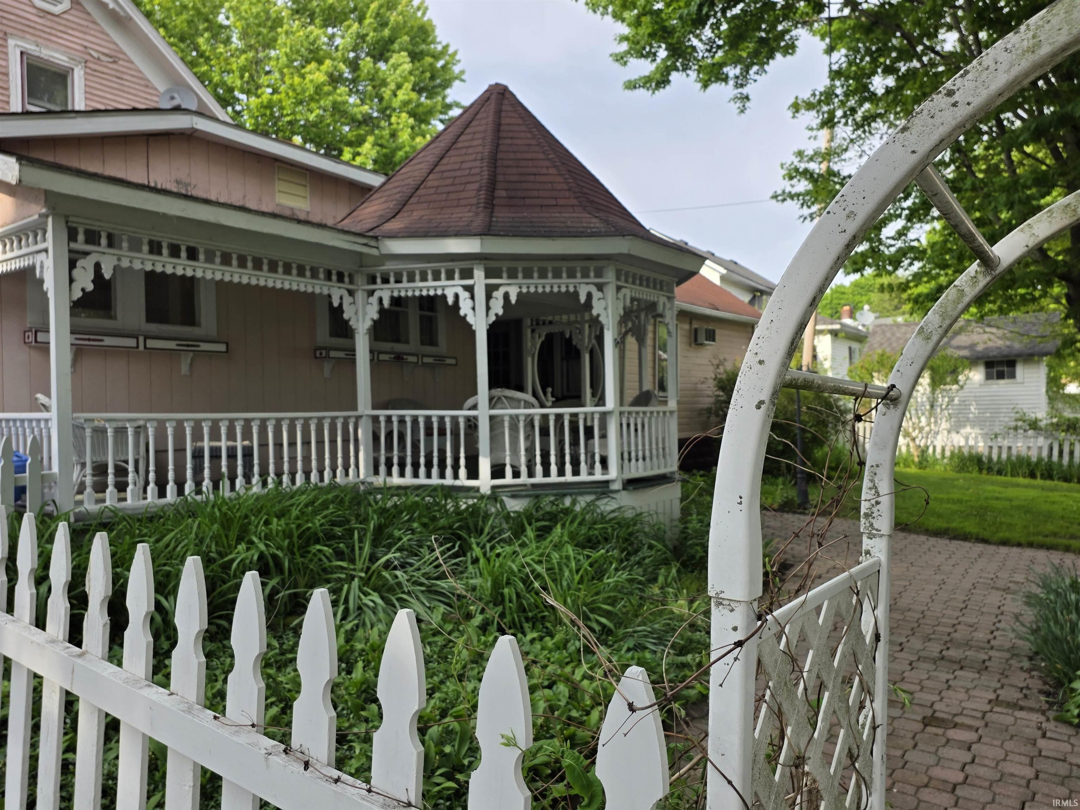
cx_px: 540
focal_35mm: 23
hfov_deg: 73.9
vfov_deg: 58.9
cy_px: 405
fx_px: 718
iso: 80
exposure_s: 1/2921
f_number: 1.7
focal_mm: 6.25
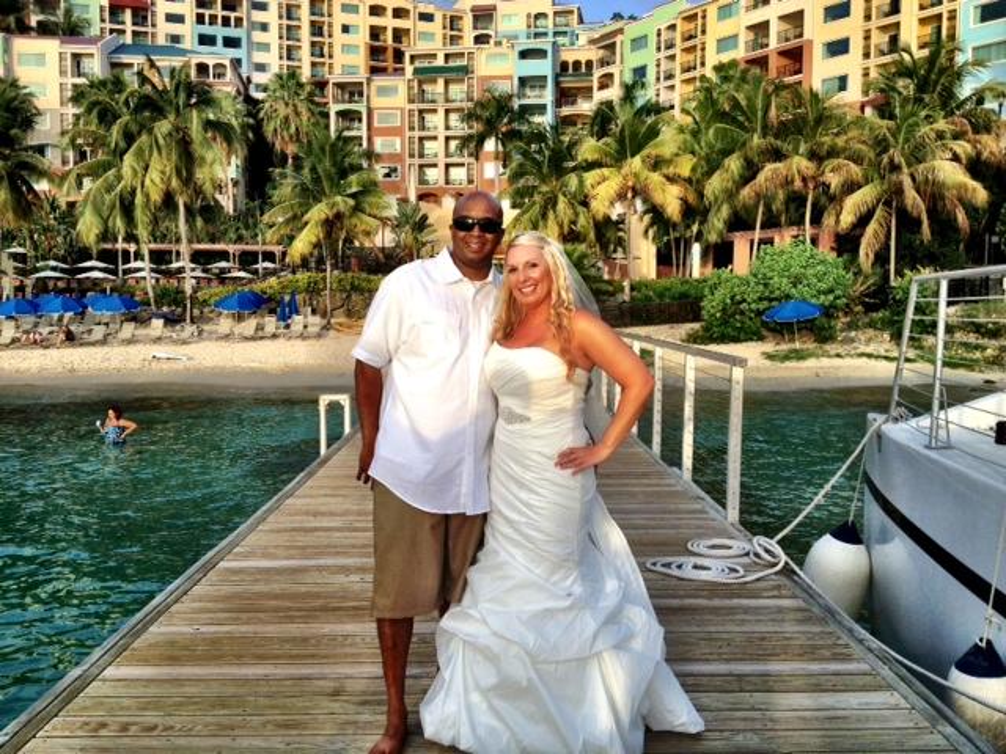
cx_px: 503
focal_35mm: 35
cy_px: 377
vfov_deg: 40.7
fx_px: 1017
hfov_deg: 52.6
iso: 50
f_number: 2.4
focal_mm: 4.28
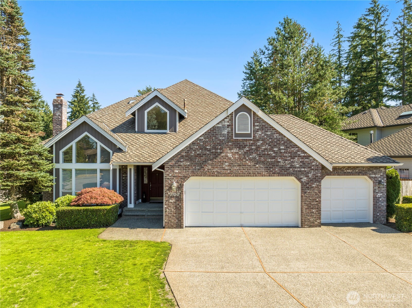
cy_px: 154
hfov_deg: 71.6
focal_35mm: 24
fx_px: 285
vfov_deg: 56.7
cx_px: 206
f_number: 2.8
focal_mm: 12.29
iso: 100
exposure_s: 1/800
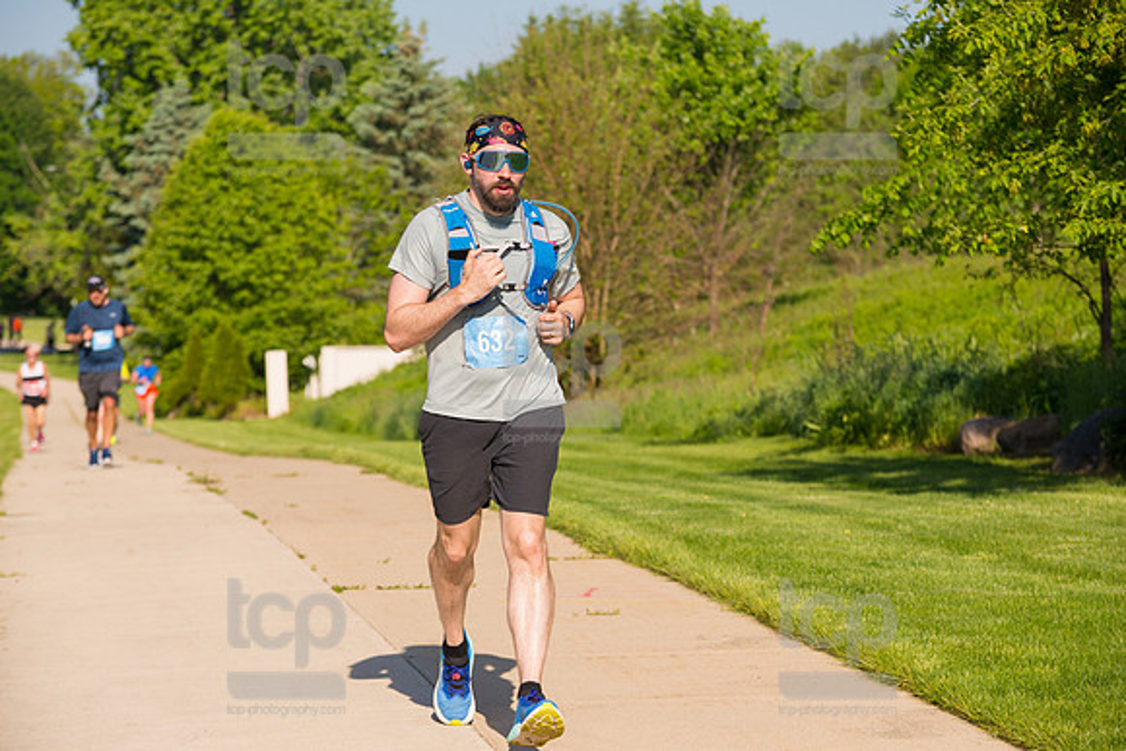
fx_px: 3754
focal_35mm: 120
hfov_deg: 17.1
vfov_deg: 11.4
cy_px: 376
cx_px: 563
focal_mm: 120
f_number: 5.6
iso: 400
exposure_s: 1/2000
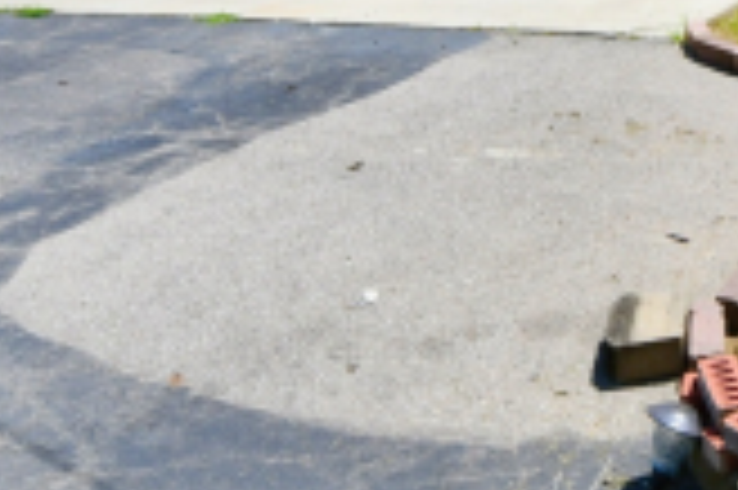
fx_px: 1311
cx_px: 702
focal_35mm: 64
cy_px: -148
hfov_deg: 29.7
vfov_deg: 19.5
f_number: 13
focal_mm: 14
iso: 640
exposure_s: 1/640
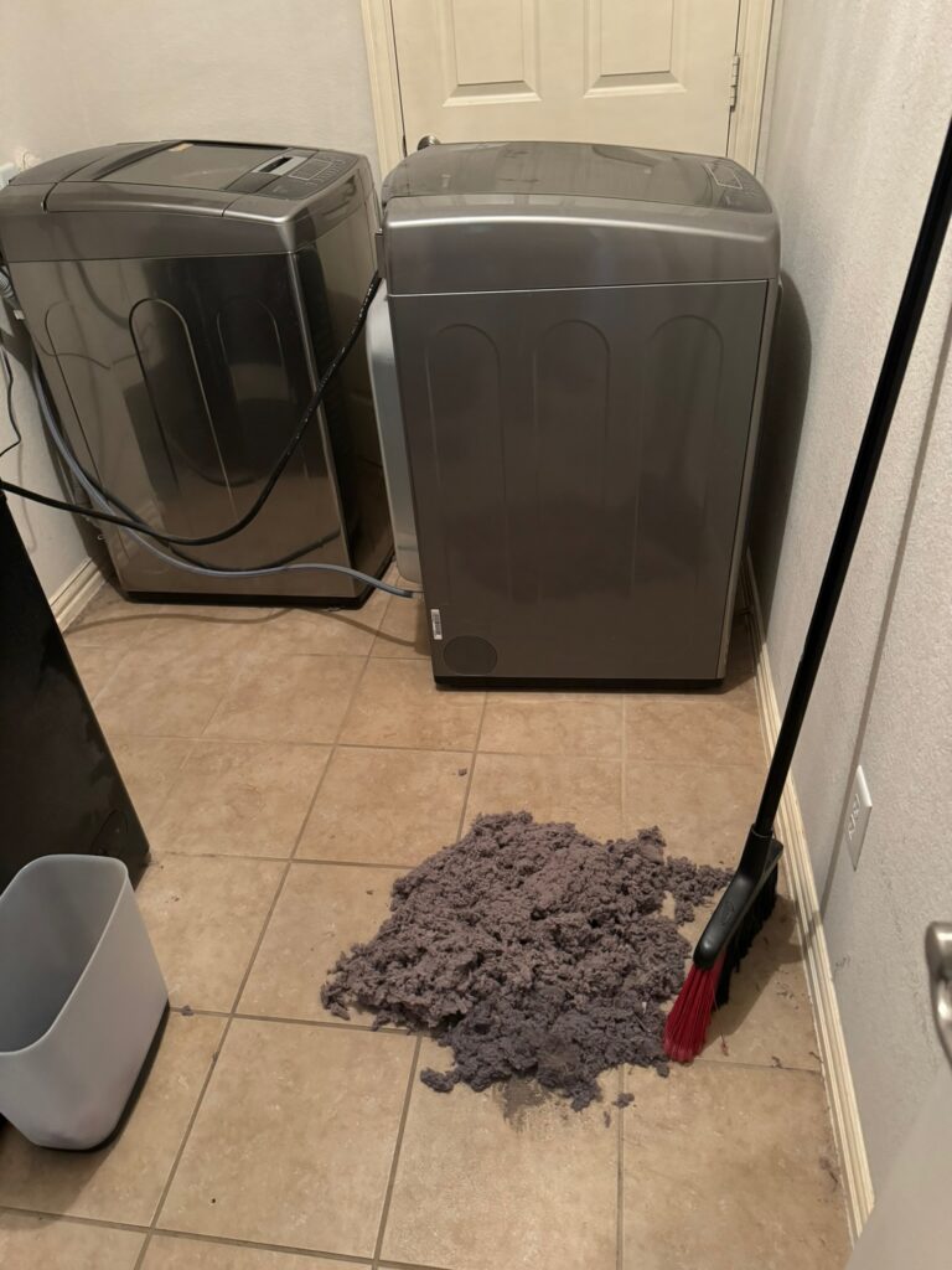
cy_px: 635
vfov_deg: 71.6
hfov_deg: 56.8
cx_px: 476
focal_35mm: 24
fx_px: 880
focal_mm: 6.76
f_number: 1.78
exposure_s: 1/30
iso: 800
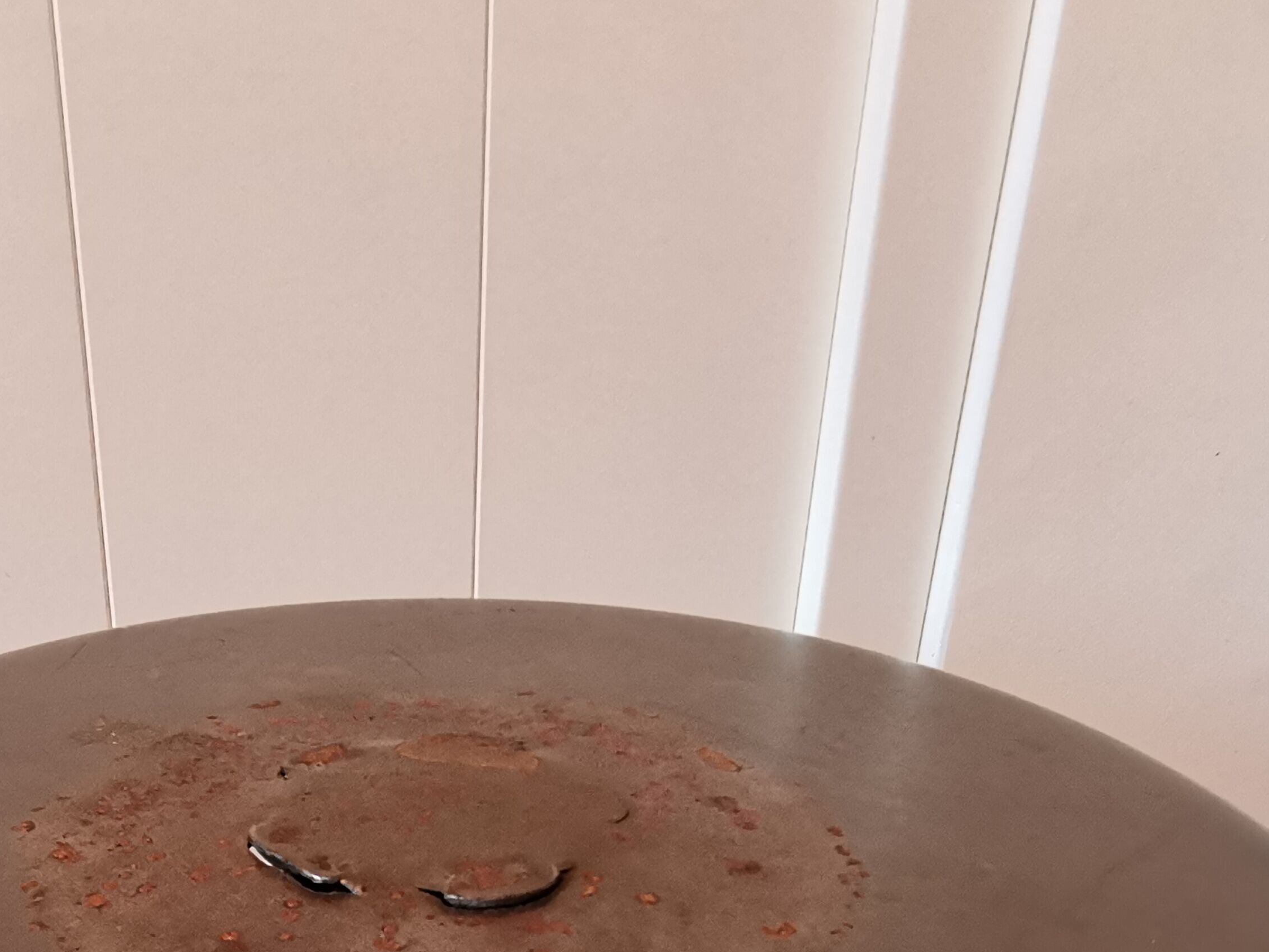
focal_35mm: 41
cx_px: 378
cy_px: 964
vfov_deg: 32.2
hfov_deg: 44.8
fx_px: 1503
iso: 320
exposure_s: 1/50
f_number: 2.2
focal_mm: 2.23
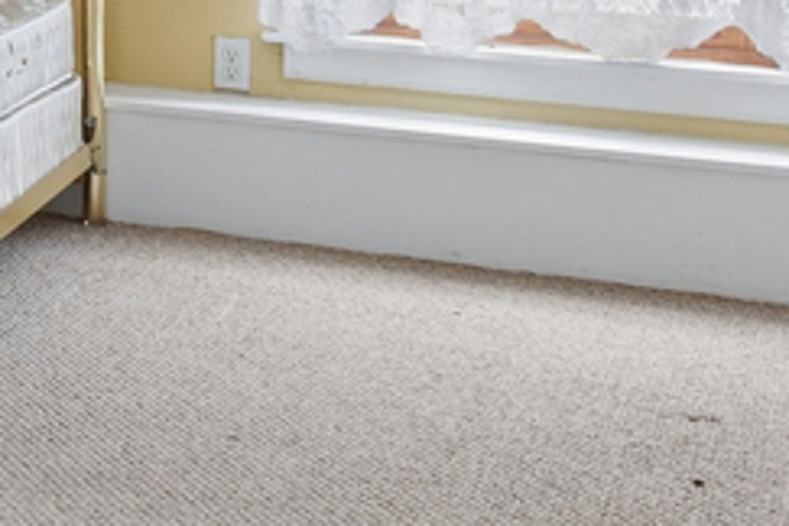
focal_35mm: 113
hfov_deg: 13.5
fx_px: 2476
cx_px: -1075
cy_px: -315
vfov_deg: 11.5
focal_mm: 17
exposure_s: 1/15
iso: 400
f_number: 8
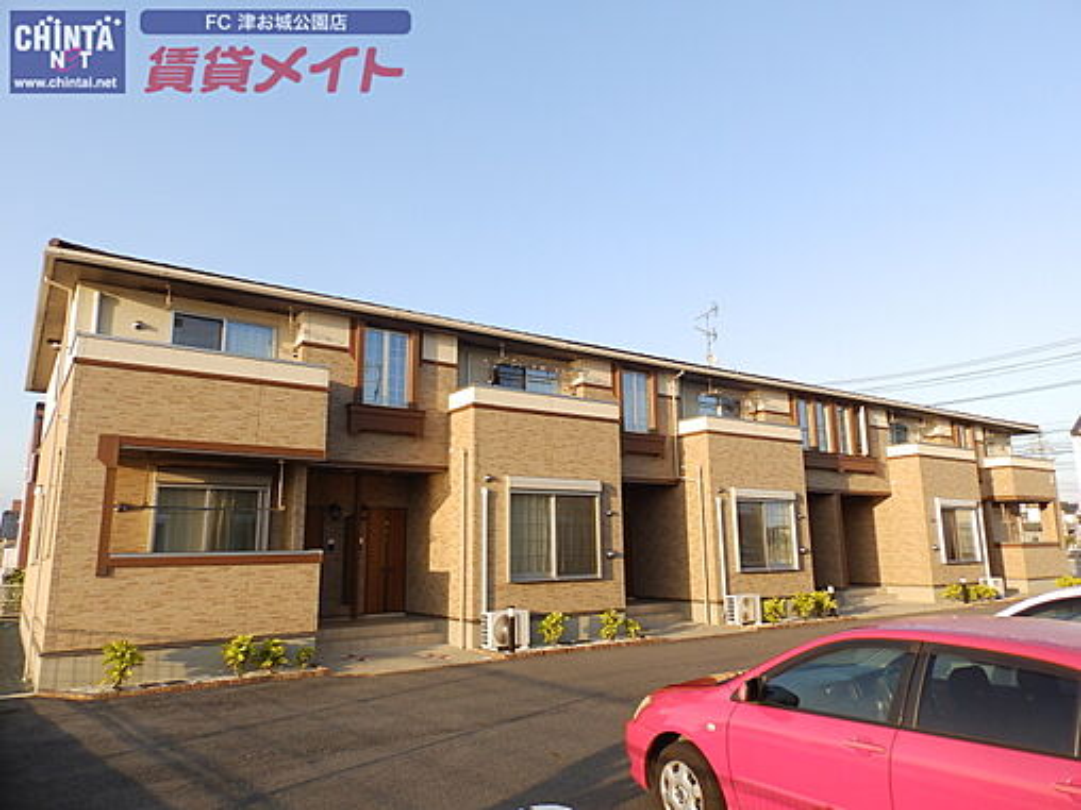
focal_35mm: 22
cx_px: 540
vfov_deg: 61.1
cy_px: 405
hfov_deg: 76.4
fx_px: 687
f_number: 4.5
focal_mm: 4
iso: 80
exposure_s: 1/160
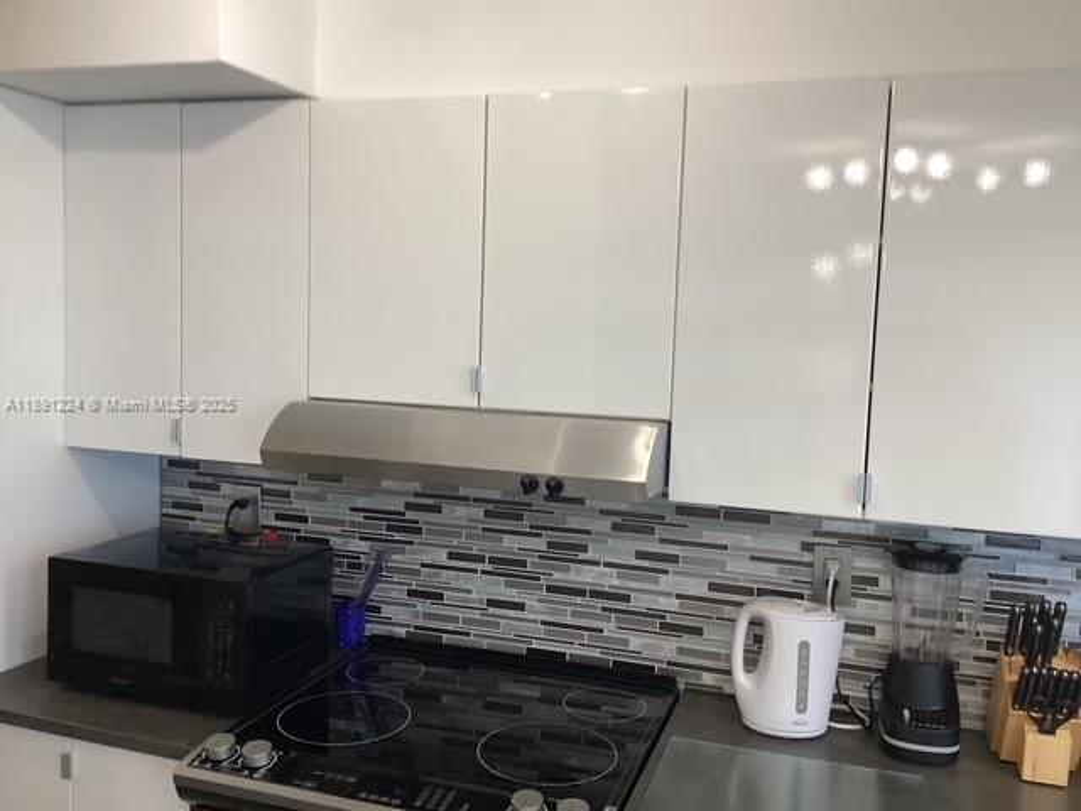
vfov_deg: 45.4
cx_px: 540
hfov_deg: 58.4
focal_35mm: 31
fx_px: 968
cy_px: 406
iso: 64
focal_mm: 3.3
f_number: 2.4
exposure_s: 1/60
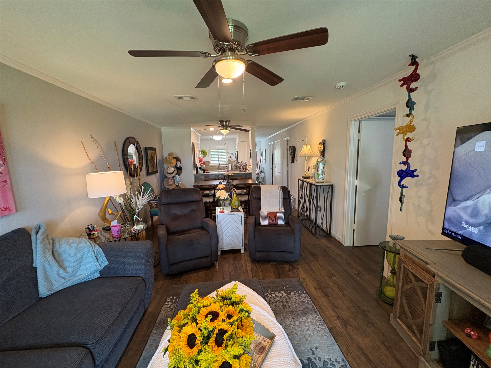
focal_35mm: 14
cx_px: 246
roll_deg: +1.9
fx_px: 199
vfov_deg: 85.7
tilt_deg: -6.9
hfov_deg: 102.1
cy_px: 184
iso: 200
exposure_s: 1/60
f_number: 2.2
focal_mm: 2.22
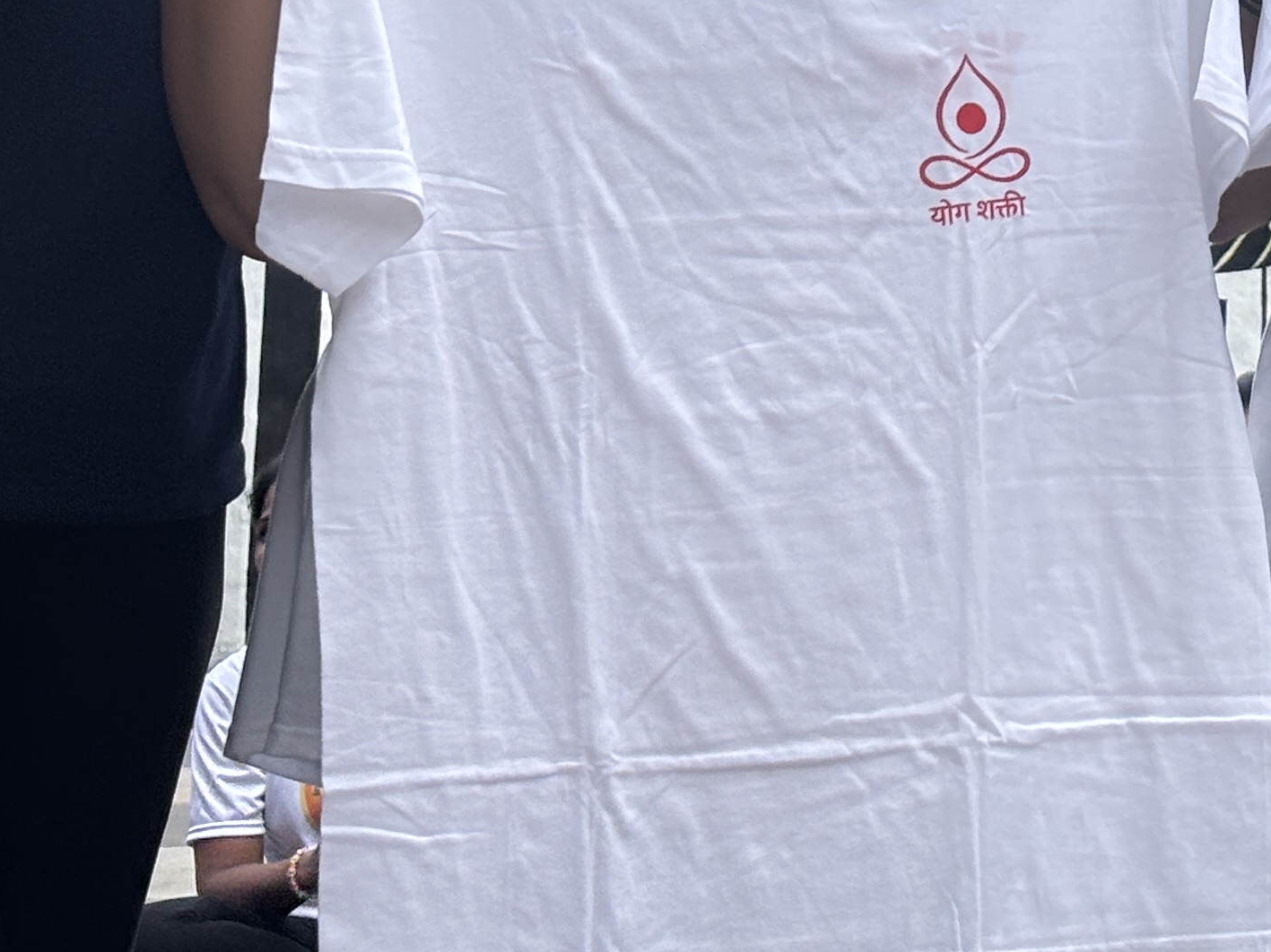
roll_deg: +1.2
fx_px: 5433
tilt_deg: +6.9
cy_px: -273
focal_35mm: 148
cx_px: 1538
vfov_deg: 9.8
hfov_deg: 13.0
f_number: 1.6
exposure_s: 1/574
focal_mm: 5.96
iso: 32
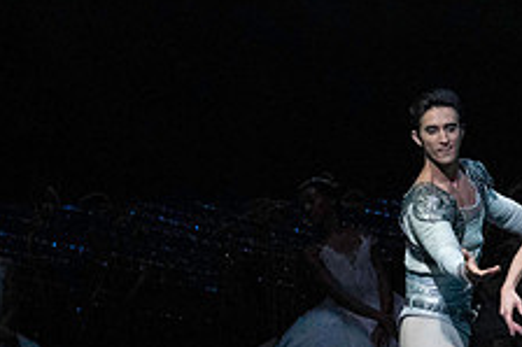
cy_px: 255
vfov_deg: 2.6
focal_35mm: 518
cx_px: 671
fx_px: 7505
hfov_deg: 4.0
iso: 25600
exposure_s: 1/400
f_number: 5
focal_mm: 200
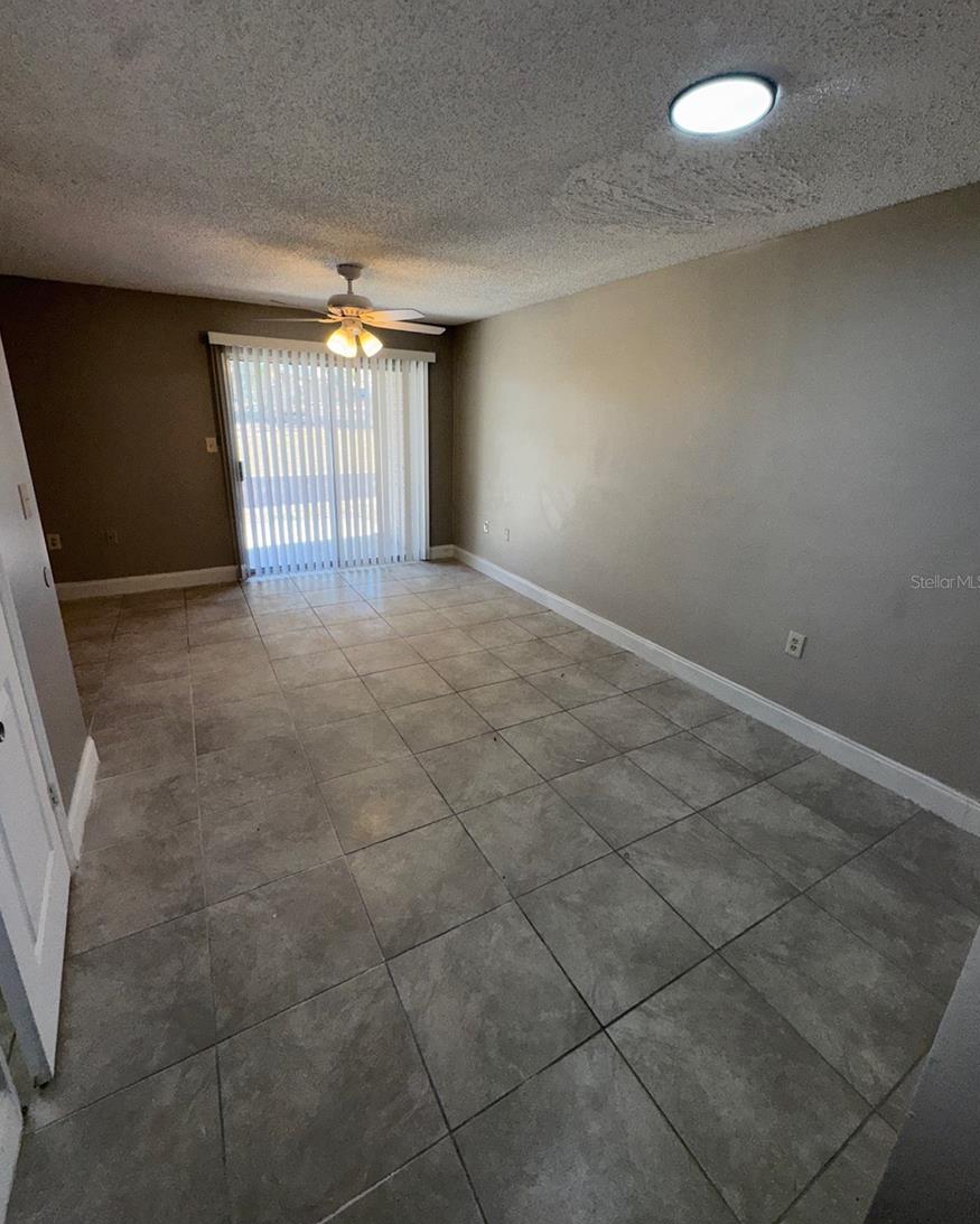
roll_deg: -1.6
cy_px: 581
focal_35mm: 15
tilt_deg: -16.4
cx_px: 486
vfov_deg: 96.7
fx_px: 544
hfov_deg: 84.1
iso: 40
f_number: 2.2
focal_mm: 2.22
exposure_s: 1/122
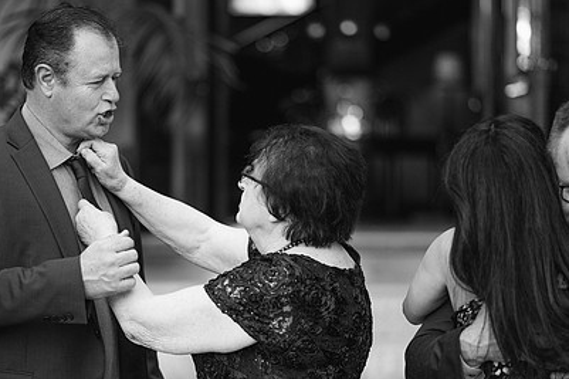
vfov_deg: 11.1
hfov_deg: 16.7
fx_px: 1943
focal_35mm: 123
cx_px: 258
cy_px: 258
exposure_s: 1/1000
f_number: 2
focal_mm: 85
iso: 1000
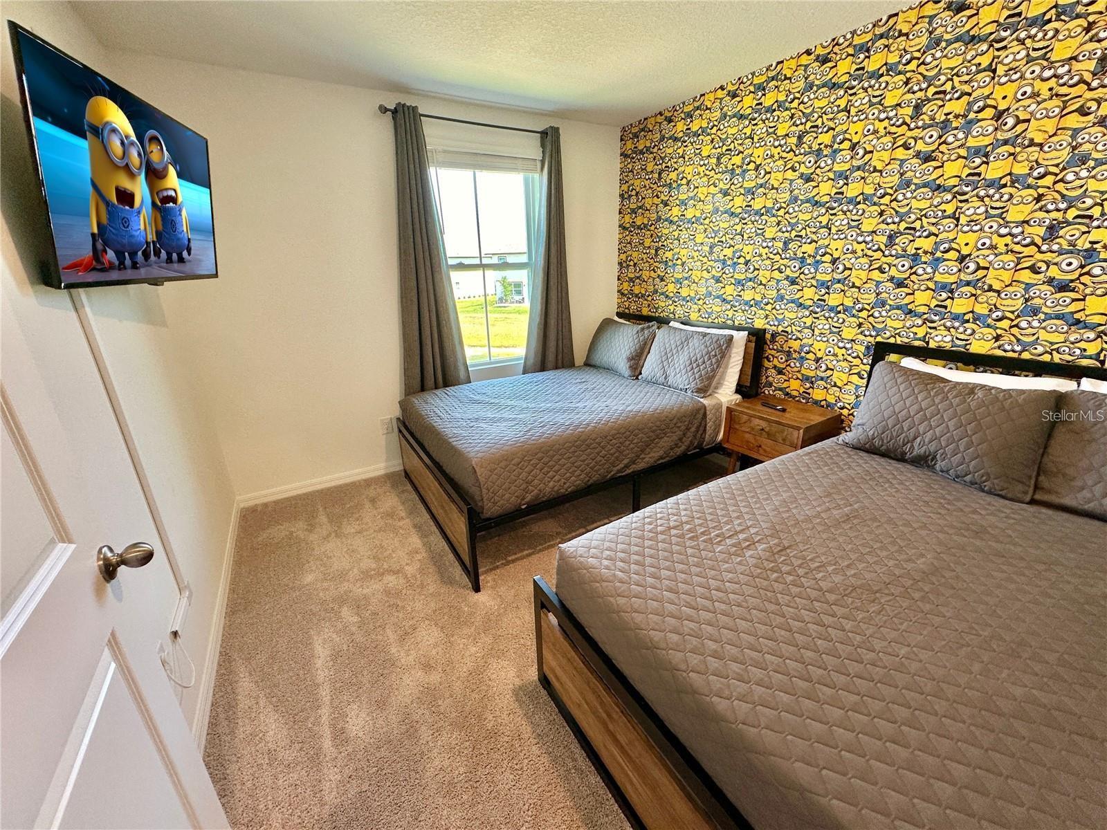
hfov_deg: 102.1
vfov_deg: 85.7
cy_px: 415
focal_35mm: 14
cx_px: 554
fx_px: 448
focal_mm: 2.22
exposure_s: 1/120
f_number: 2.2
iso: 100
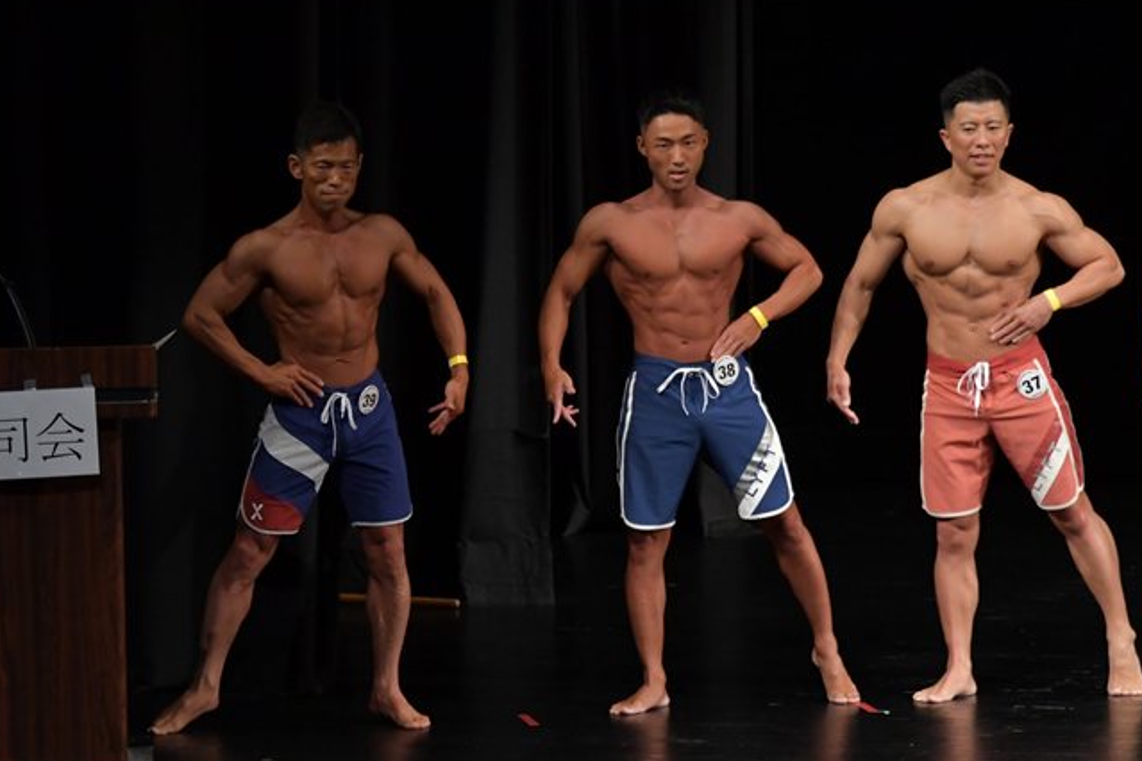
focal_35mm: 291
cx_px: 500
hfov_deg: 7.1
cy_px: 382
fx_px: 9230
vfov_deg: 4.7
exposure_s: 1/400
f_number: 5.6
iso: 3200
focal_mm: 160
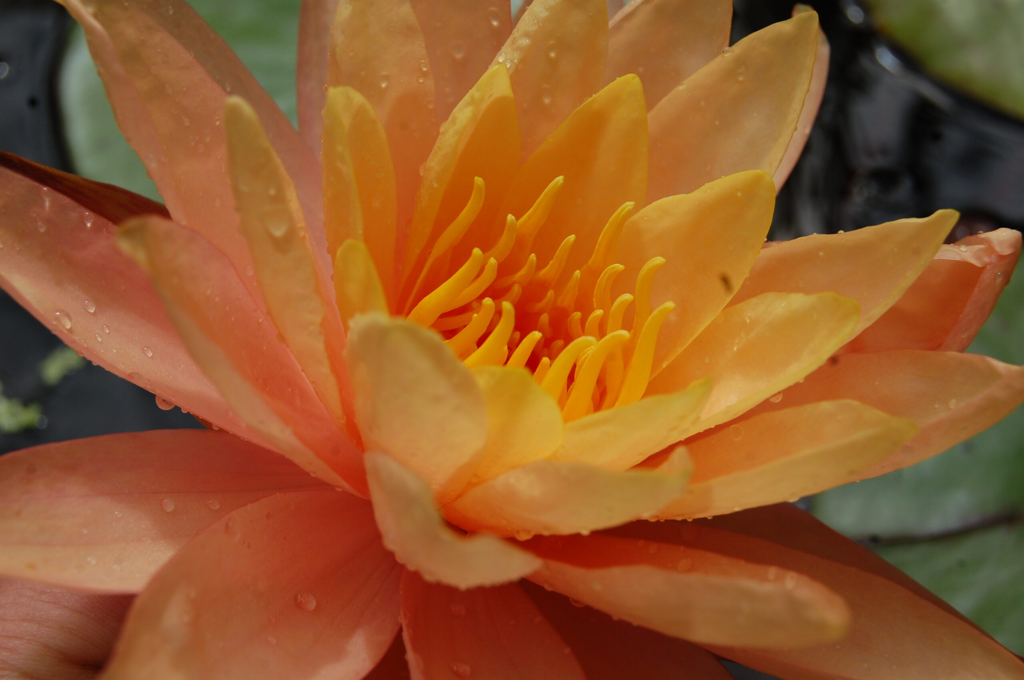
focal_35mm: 60
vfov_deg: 22.6
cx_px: 512
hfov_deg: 33.4
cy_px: 340
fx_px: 1705
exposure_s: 1/400
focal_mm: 40
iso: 200
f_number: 10
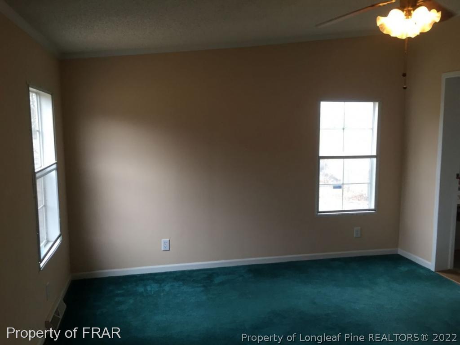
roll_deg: -0.3
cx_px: 230
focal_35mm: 29
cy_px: 172
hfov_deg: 61.7
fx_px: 385
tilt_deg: -7.3
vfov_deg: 48.2
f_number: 2.2
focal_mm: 4.15
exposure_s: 1/30
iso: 32
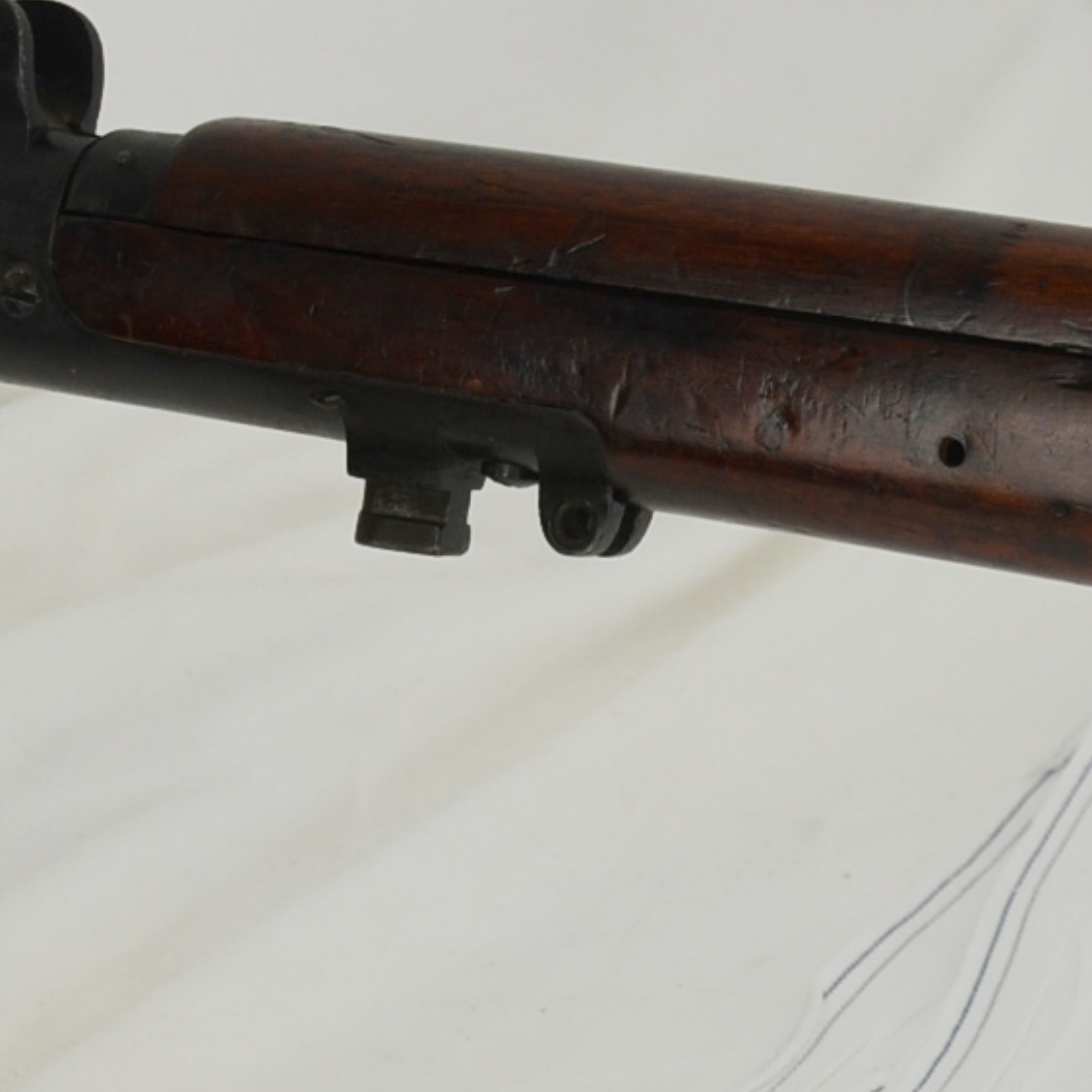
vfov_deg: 9.8
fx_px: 6353
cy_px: 385
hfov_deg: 9.7
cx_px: 1309
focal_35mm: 178
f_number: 5.6
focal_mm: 32
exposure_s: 1/125
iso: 220
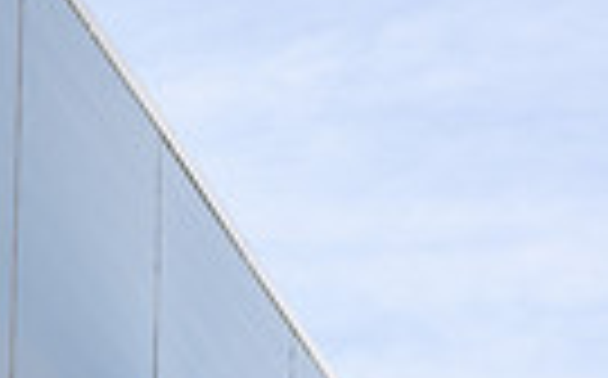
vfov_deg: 3.6
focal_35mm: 358
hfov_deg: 5.9
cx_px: 50
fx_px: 5925
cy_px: 702
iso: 100
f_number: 8
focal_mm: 105
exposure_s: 1/200
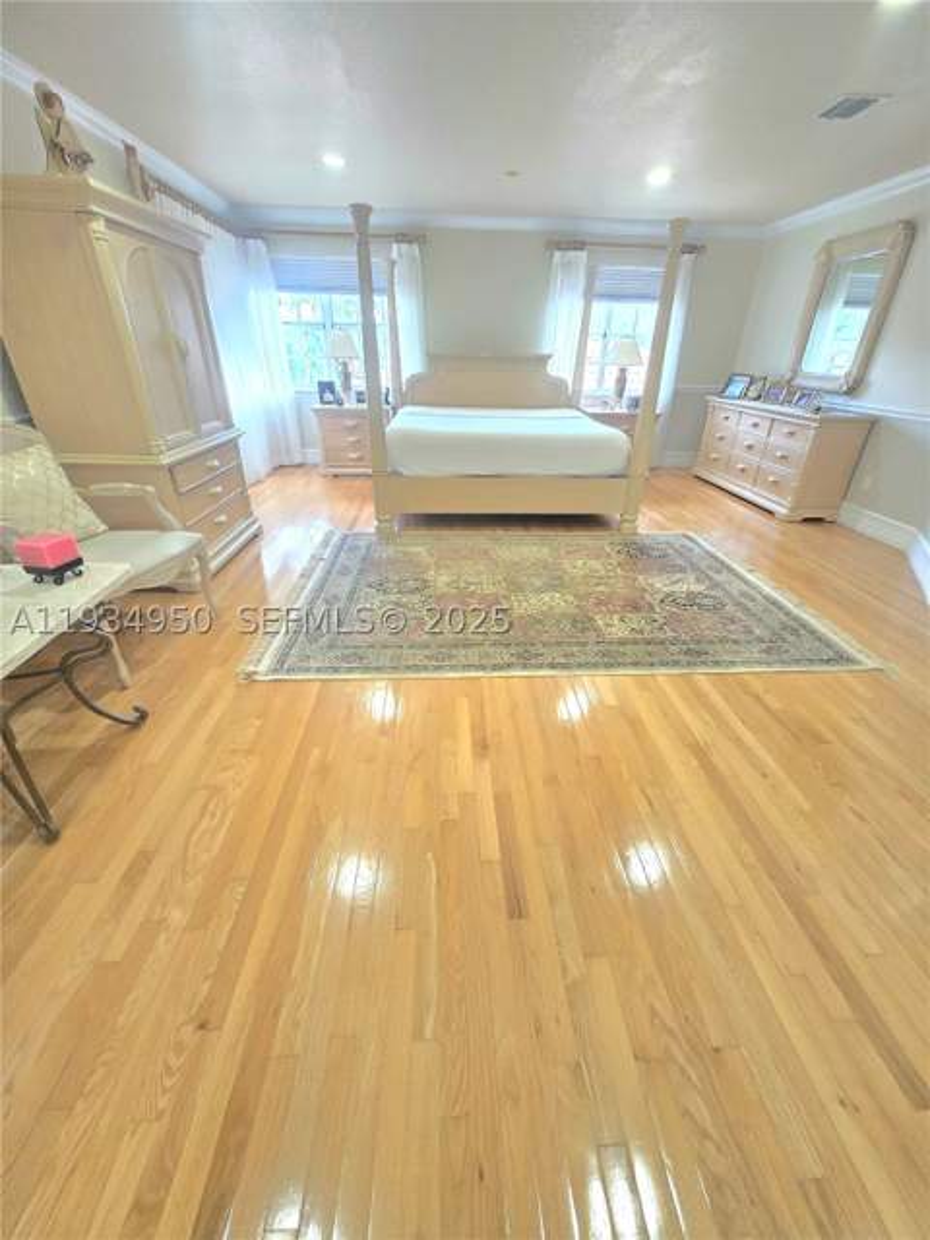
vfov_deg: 106.2
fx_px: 466
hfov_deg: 89.9
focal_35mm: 13
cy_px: 620
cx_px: 465
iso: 400
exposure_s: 1/60.2
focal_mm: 1.7
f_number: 2.2
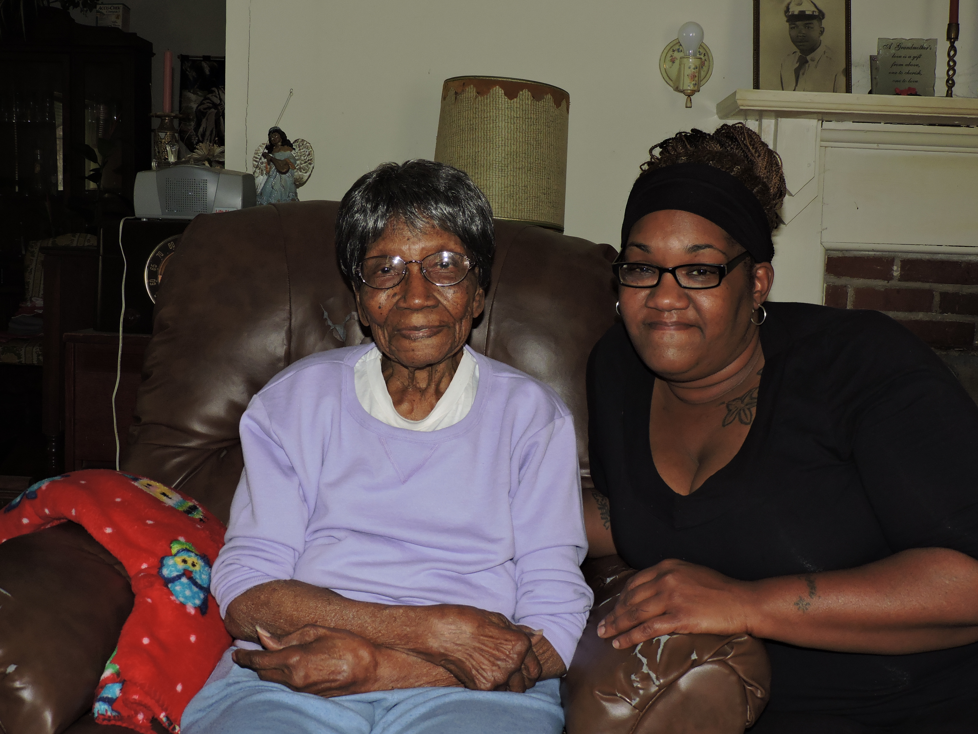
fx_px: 1215
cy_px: 367
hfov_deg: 43.9
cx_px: 489
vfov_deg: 33.6
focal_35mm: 43
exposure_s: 1/30
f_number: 3.4
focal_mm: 7.7
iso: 200
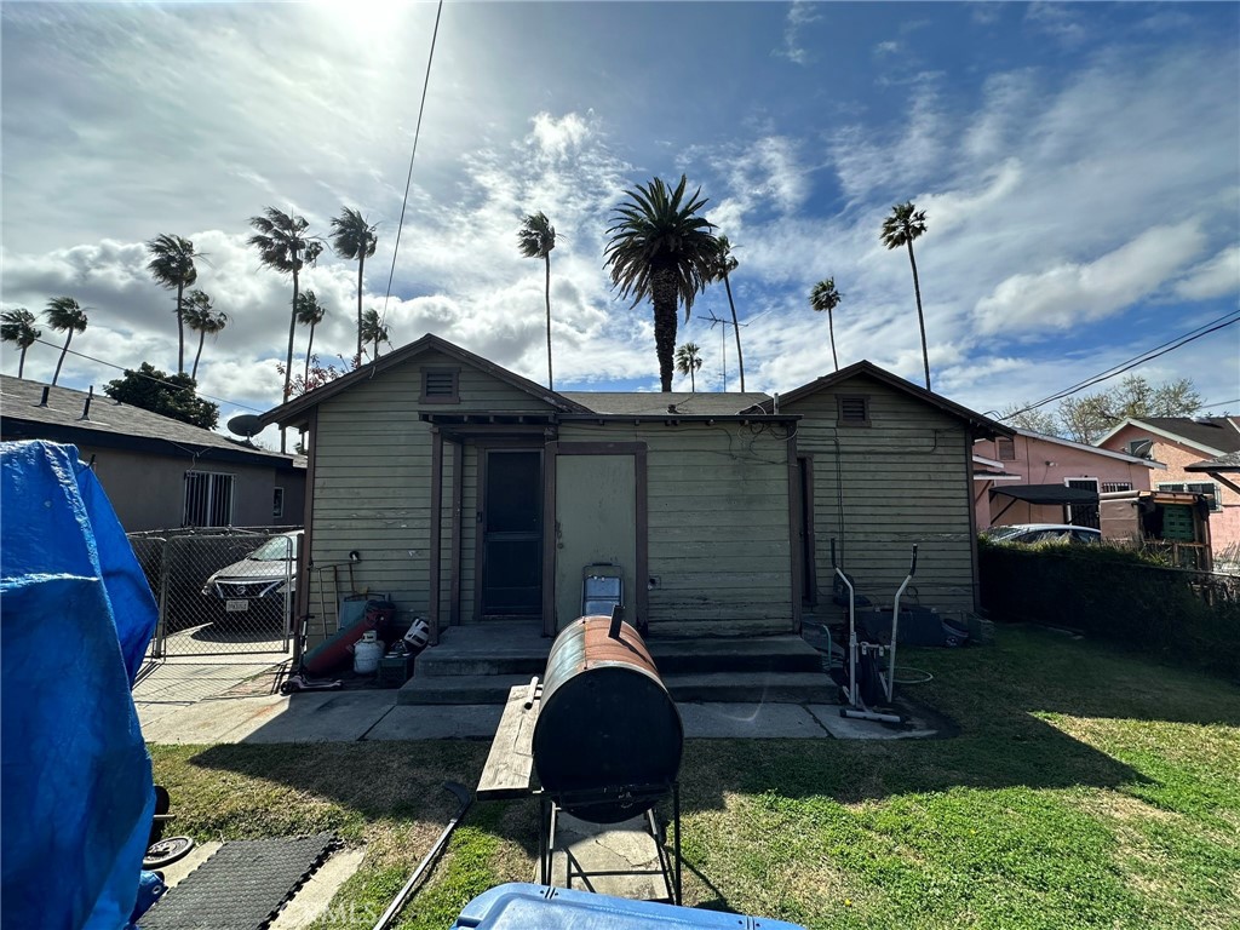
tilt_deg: +5.7
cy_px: 465
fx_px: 502
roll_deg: -0.3
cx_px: 620
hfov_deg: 102.1
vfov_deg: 85.7
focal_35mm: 14
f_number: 2.2
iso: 50
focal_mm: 2.22
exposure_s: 1/2020
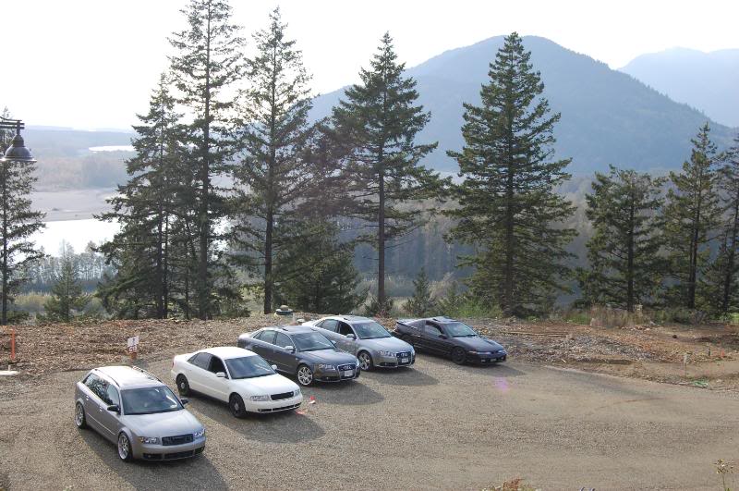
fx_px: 984
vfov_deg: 28.0
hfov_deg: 41.2
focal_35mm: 48
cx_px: 370
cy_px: 246
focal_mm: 32
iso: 400
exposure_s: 1/200
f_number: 10
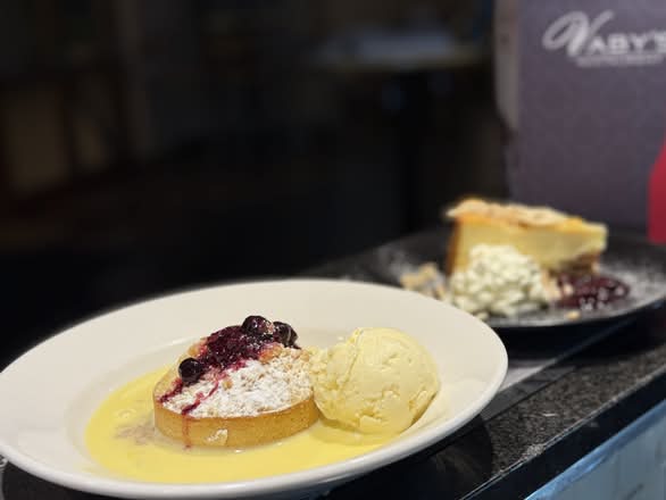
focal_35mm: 48
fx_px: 924
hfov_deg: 39.6
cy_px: 250
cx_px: 333
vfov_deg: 30.3
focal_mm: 6.76
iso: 50
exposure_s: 1/50
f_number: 1.78
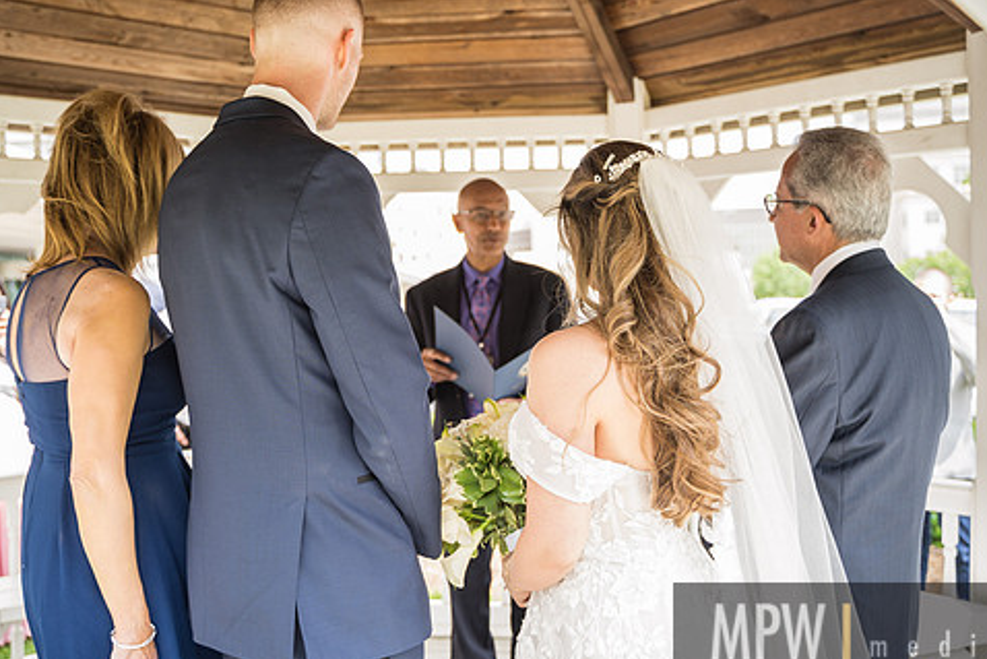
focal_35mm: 34
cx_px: 444
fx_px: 932
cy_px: 313
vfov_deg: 38.9
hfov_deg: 55.7
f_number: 2.8
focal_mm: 28
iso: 100
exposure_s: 1/125
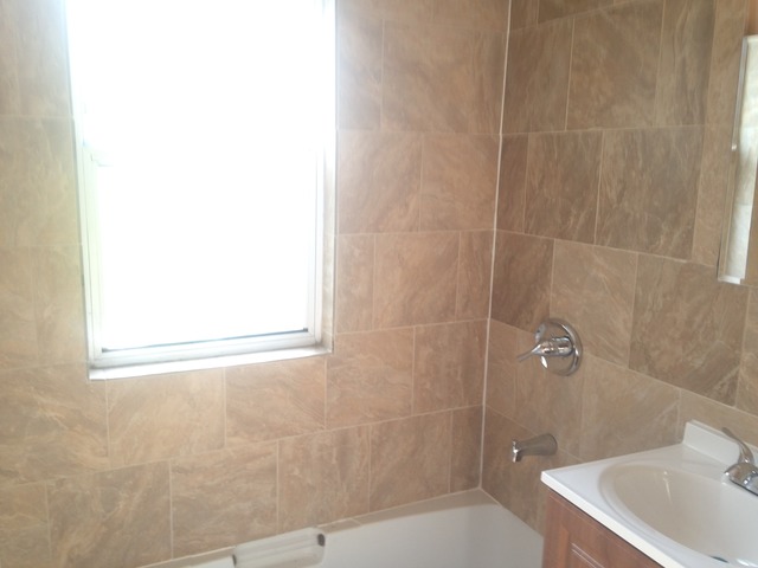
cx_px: 379
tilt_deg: -13.7
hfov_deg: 55.4
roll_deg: -1.4
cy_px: 284
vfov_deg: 42.9
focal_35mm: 33
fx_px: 723
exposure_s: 1/20
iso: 50
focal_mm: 4.12
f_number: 2.4
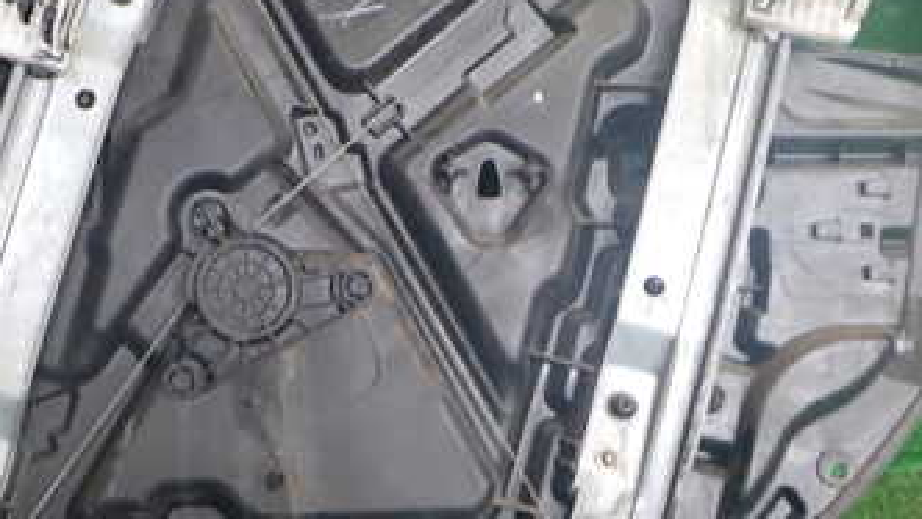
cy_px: 167
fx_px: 1443
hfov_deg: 35.2
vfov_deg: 20.3
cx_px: 339
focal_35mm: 59
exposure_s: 1/60
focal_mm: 5.4
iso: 200
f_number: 2.3
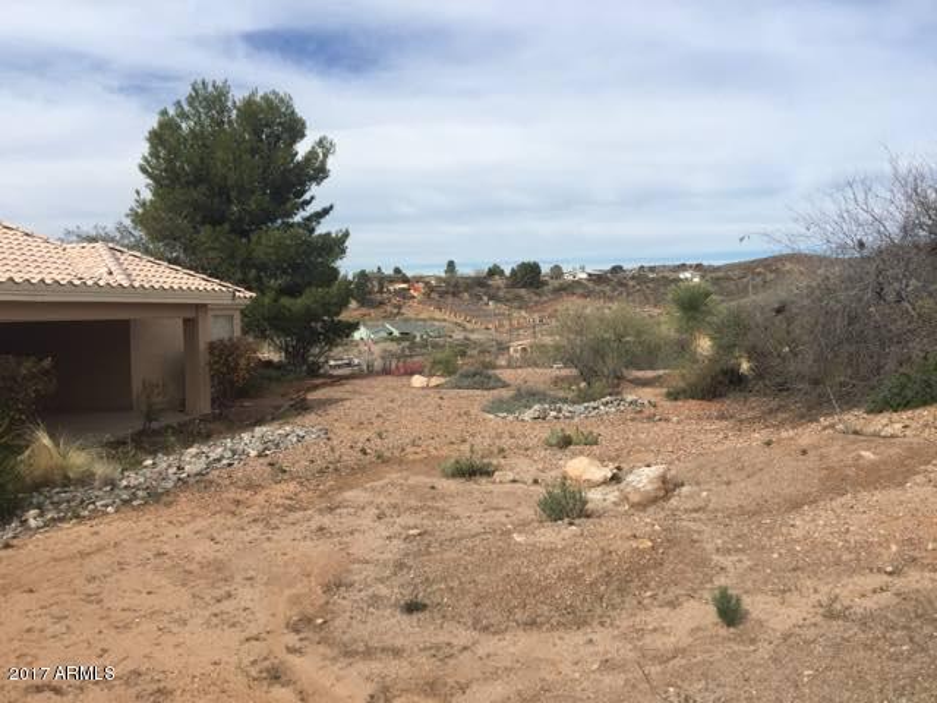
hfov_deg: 61.7
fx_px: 785
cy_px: 352
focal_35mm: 29
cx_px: 468
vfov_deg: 48.2
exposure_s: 1/2639
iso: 32
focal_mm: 4.15
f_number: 2.2
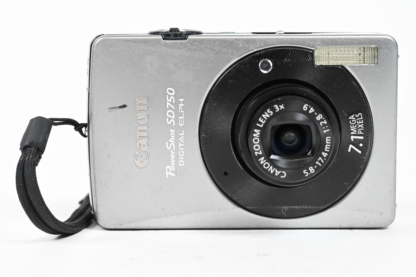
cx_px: 208
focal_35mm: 96
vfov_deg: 14.3
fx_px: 1109
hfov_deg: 21.2
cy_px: 138
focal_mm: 64
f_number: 10
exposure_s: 1/160
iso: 4000
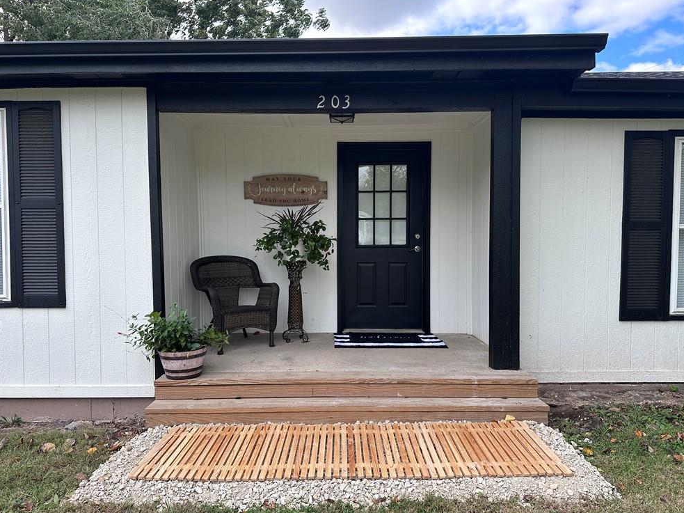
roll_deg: -0.6
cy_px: 261
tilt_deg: -1.6
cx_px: 333
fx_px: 494
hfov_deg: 69.4
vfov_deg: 54.9
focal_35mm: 25
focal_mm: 6.86
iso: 80
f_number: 1.78
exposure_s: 1/962
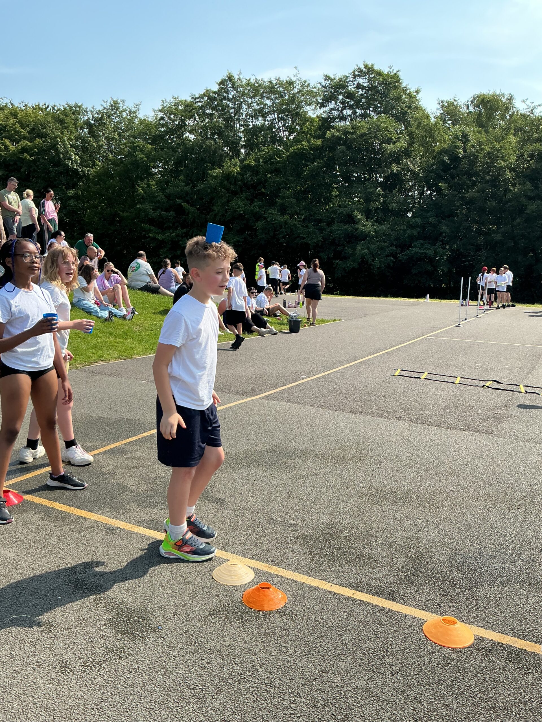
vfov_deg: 61.7
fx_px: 605
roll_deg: -1.2
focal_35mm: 29
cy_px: 361
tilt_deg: -9.3
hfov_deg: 48.2
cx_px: 271
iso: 25
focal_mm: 3
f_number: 1.8
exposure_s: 1/1121
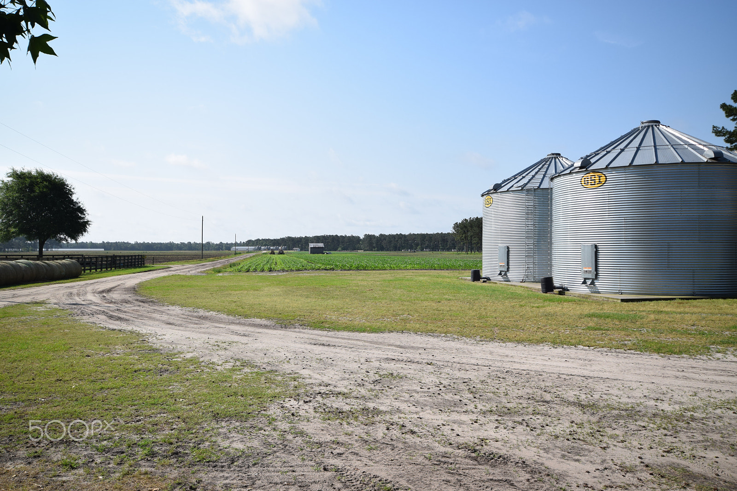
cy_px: 246
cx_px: 368
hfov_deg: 61.9
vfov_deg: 43.6
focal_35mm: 30
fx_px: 614
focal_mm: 20
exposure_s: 1/400
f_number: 10
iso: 200
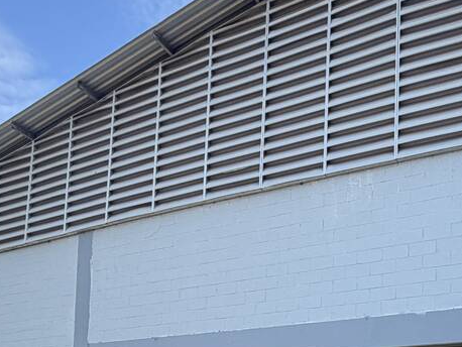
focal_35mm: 44
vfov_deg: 27.9
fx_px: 588
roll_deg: -4.1
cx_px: 300
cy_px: 438
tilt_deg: +4.8
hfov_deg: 42.5
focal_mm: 2.22
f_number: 2.2
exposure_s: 1/502
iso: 50
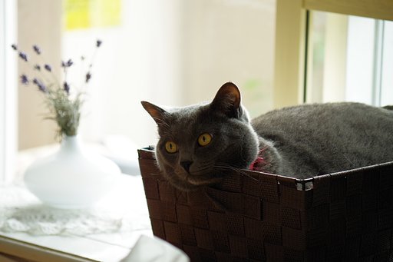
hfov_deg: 9.9
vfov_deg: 6.6
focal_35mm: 207
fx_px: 2259
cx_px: 196
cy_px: 131
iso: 800
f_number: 4.5
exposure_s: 1/80
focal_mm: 137.5
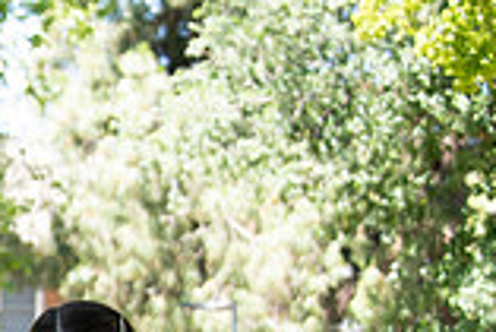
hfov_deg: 9.7
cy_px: 539
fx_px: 2799
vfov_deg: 6.7
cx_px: -363
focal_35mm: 203
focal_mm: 55
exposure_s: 1/400
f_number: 4.5
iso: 640
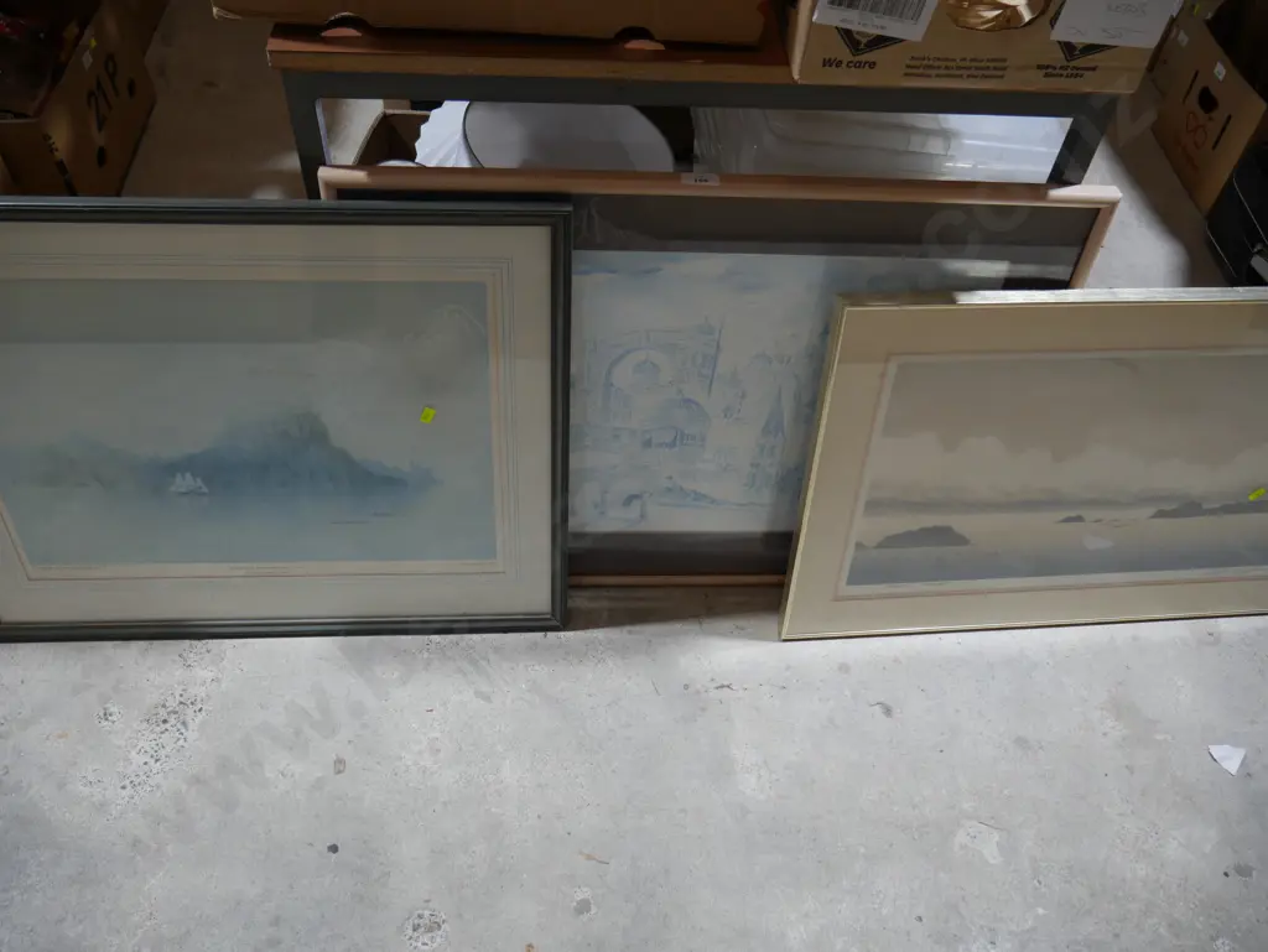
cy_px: 476
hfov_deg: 63.4
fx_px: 1026
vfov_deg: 49.8
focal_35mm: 28
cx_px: 634
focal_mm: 14
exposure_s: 1/60
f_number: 3.5
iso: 200
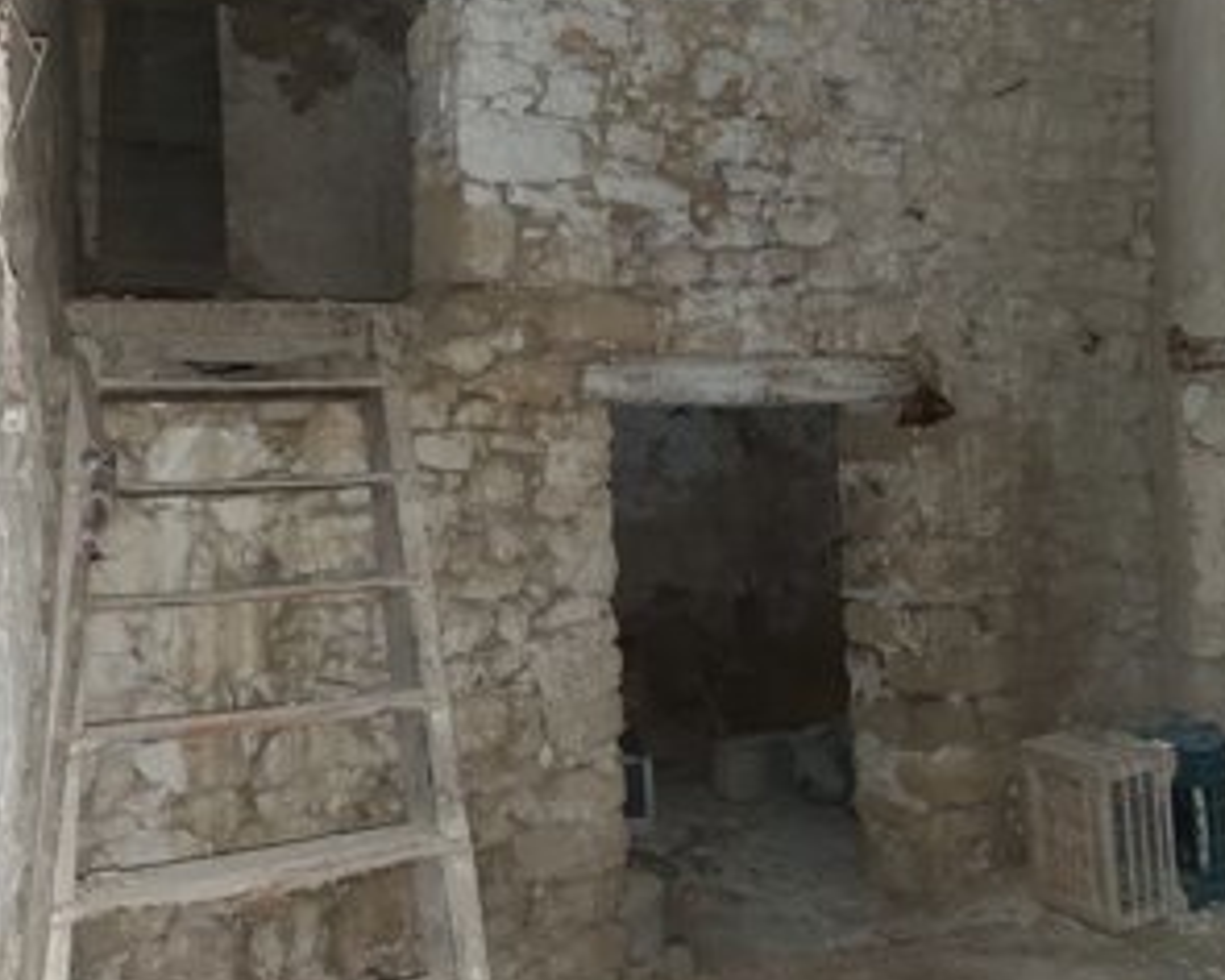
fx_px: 1124
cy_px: 432
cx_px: 540
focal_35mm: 31
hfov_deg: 57.0
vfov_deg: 47.0
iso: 125
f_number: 1.5
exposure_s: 1/12
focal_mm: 4.32
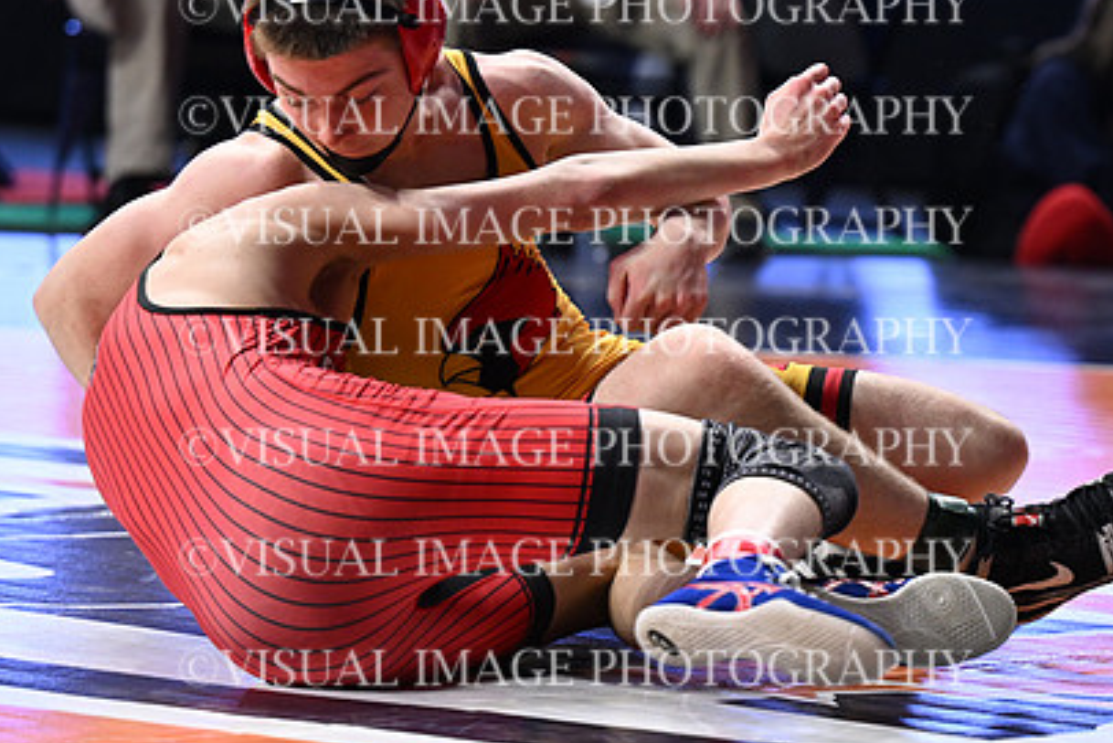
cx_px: 576
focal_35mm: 236
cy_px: 281
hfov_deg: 8.7
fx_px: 7299
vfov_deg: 5.8
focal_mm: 110
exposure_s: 1/1000
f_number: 2.8
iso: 2000
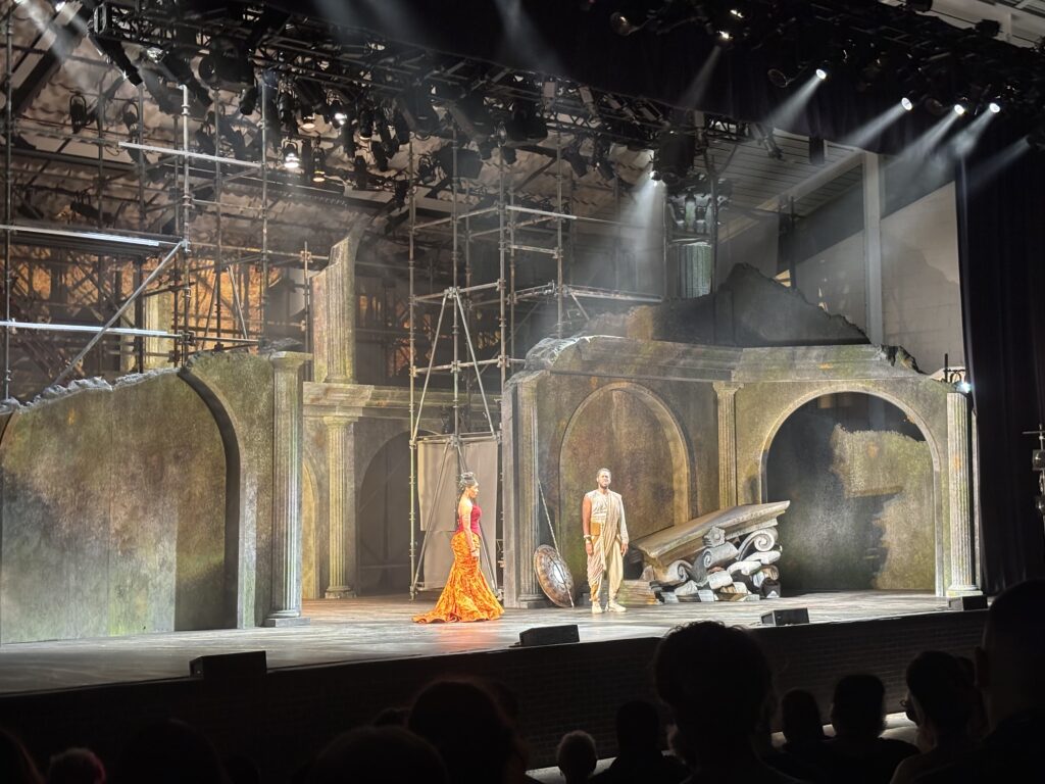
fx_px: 1570
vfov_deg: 28.0
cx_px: 522
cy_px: 392
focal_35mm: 52
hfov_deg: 36.8
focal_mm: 5.96
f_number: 1.6
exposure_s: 1/30
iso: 320
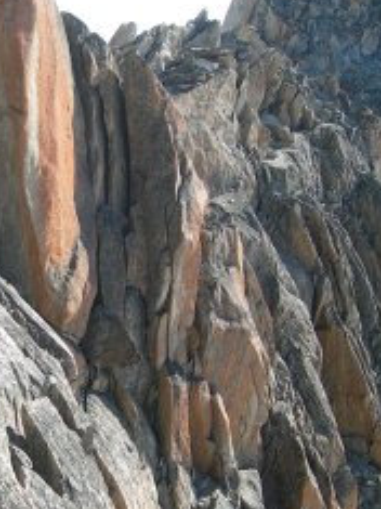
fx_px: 1190
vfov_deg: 24.0
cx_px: -5
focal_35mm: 81
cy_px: 338
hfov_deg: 17.7
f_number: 2.8
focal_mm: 7.8
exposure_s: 1/390
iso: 50
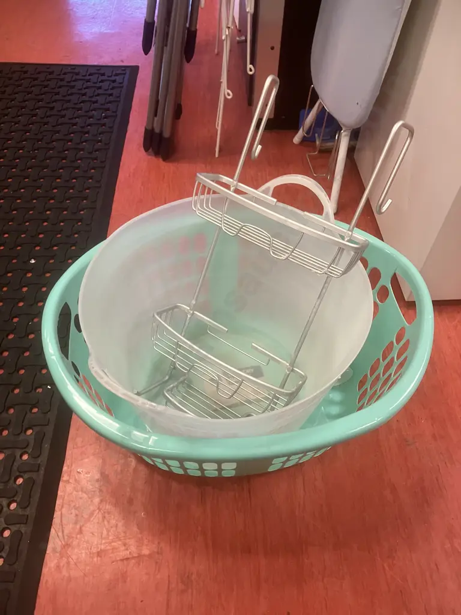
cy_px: 308
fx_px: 497
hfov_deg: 49.7
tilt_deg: -49.8
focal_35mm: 28
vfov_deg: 63.4
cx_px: 230
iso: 200
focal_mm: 3.99
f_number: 1.8
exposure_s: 1/50
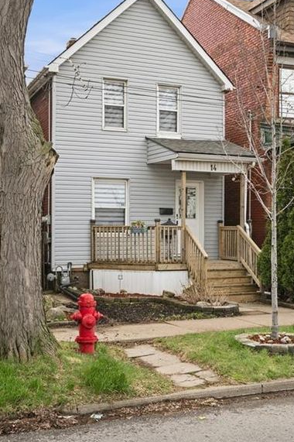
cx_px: 144
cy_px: 194
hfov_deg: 29.2
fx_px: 564
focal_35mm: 46
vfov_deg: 42.7
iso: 320
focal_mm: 35
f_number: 9
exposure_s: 1/80
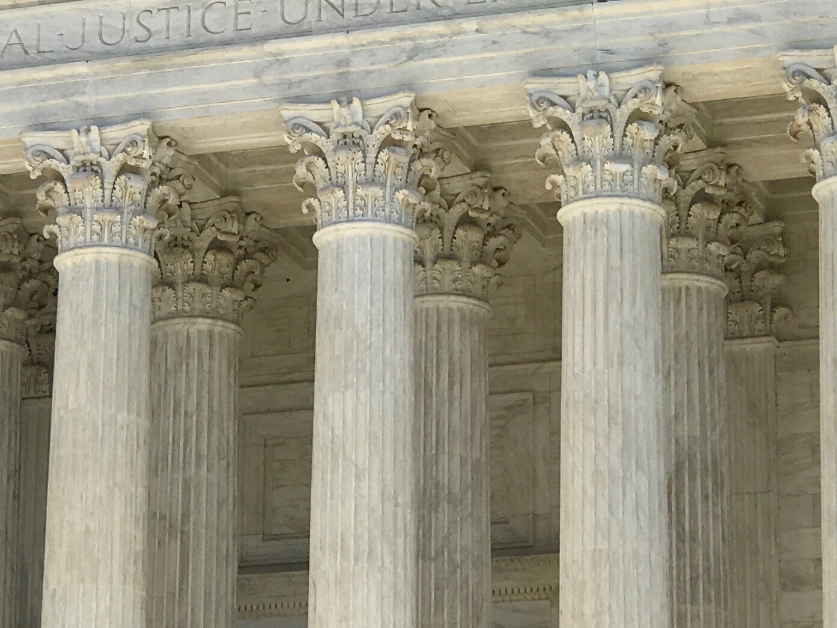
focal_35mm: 165
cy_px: 173
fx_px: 3990
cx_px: 384
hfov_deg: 12.0
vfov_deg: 9.0
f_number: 2.8
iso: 20
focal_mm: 6.6
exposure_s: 1/1259
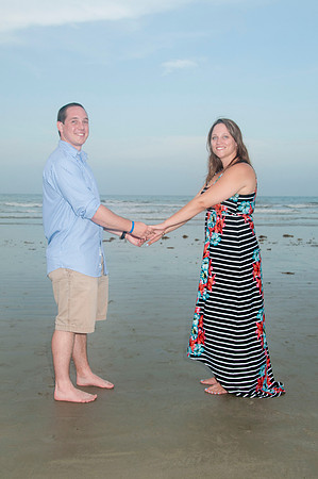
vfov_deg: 45.0
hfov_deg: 30.8
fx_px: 578
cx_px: 159
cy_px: 240
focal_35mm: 44
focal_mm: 29
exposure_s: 1/250
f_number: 7.1
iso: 200
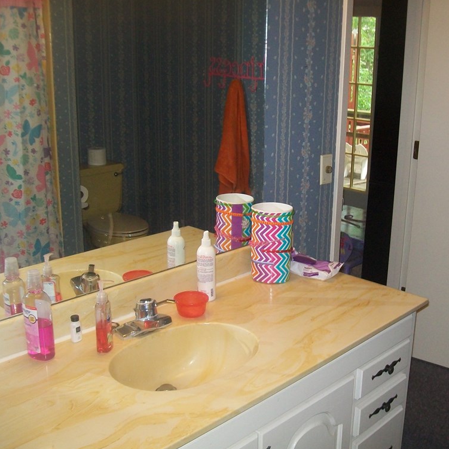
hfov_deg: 40.8
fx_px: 602
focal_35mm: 41
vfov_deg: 40.9
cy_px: 226
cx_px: 267
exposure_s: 1/60
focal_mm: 6.1
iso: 160
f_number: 2.7
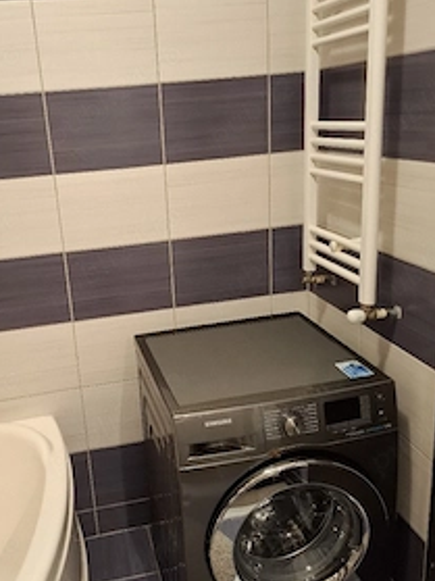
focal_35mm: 33
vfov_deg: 55.4
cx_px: 156
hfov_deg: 42.5
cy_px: 283
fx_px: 553
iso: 400
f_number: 1.8
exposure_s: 1/25
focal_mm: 5.54
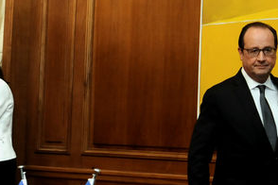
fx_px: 463
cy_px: 46
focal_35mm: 60
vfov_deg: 22.4
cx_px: 294
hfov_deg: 30.4
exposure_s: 1/200
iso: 2000
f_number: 5
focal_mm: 28
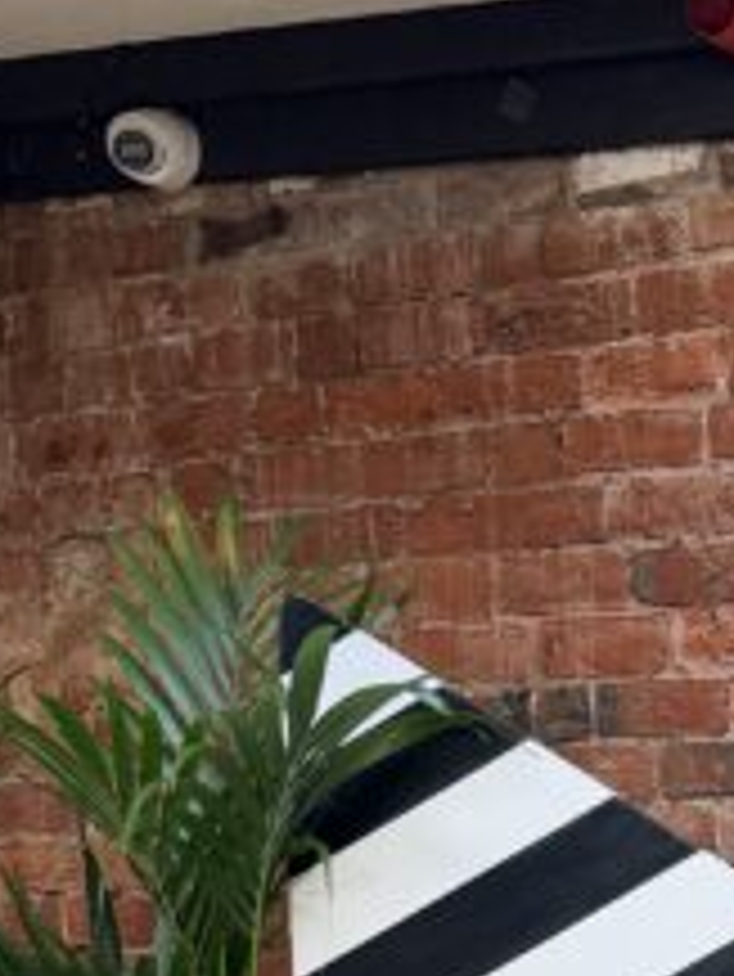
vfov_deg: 16.6
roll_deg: +0.5
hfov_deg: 12.8
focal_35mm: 113
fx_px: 3192
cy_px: 1214
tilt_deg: -4.3
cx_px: 905
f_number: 1.78
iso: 80
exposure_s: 1/275
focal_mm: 6.76
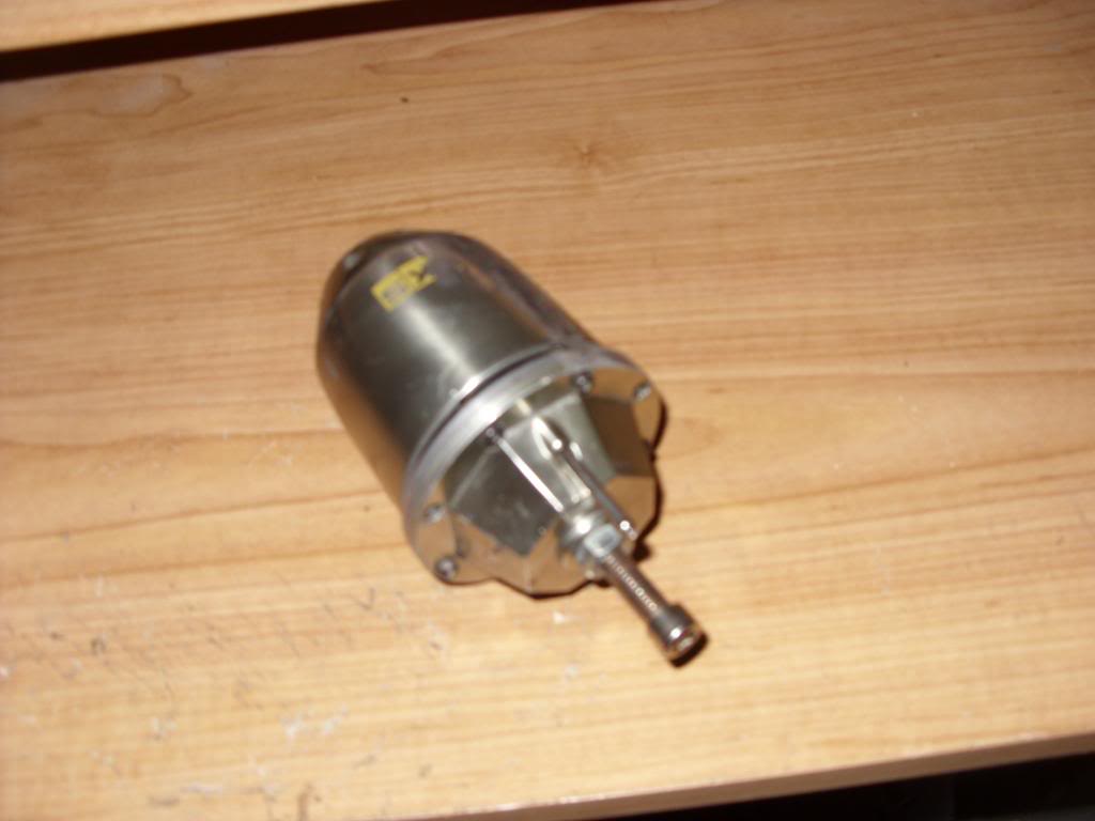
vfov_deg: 37.7
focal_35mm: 38
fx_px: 1202
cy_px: 410
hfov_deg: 49.0
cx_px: 548
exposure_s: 1/30
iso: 50
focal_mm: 6.3
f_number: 2.8
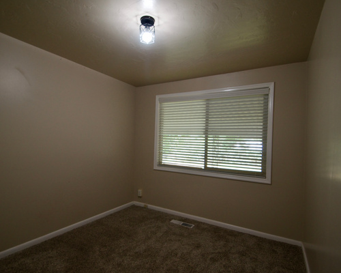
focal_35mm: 18
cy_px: 137
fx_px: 182
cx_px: 169
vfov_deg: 73.8
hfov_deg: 86.4
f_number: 4
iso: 450
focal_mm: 10
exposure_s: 1/60
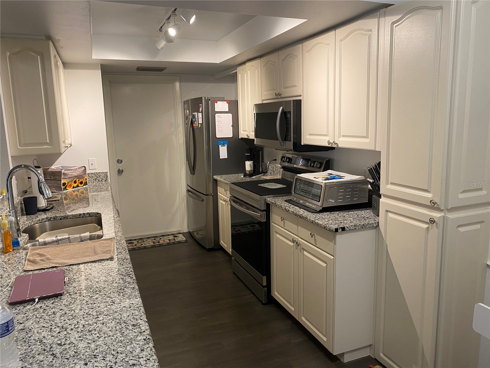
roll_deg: +1.8
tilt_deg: -9.6
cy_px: 184
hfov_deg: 67.3
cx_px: 245
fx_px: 368
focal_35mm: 26
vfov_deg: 53.1
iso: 100
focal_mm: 4.25
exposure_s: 1/60
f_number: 1.8
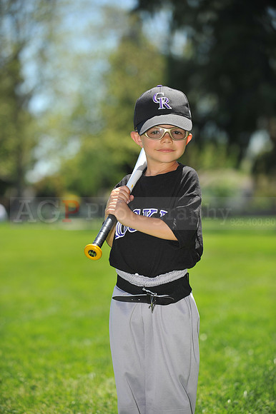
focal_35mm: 112
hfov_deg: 12.2
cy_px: 207
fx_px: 1289
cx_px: 138
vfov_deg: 18.3
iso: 200
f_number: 4
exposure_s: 1/1250
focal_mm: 112
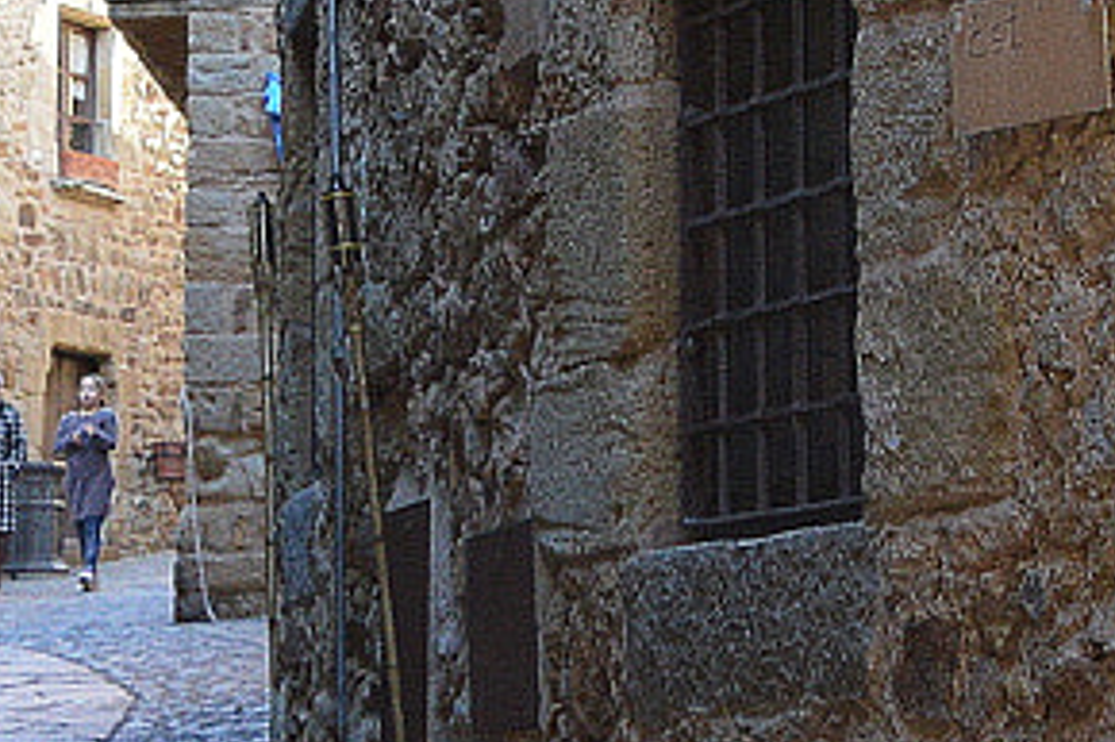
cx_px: 1226
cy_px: -281
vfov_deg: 9.0
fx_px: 4612
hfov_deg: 13.5
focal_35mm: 149
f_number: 5
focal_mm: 18
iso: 400
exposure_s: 1/100
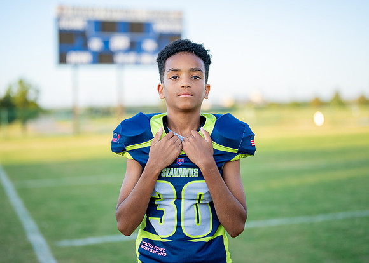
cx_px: 185
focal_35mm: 58
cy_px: 126
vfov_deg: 24.7
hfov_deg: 34.0
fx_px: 603
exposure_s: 1/2000
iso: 160
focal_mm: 50
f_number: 1.2
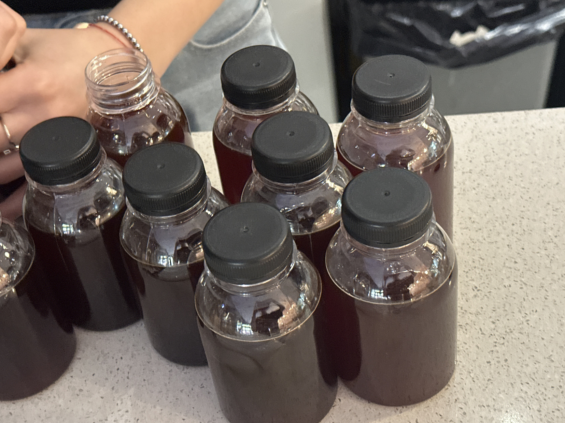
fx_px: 947
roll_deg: +11.0
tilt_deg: -44.1
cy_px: 217
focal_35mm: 58
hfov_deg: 33.2
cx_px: 240
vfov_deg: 25.2
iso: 500
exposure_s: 1/25
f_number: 1.78
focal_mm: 6.86
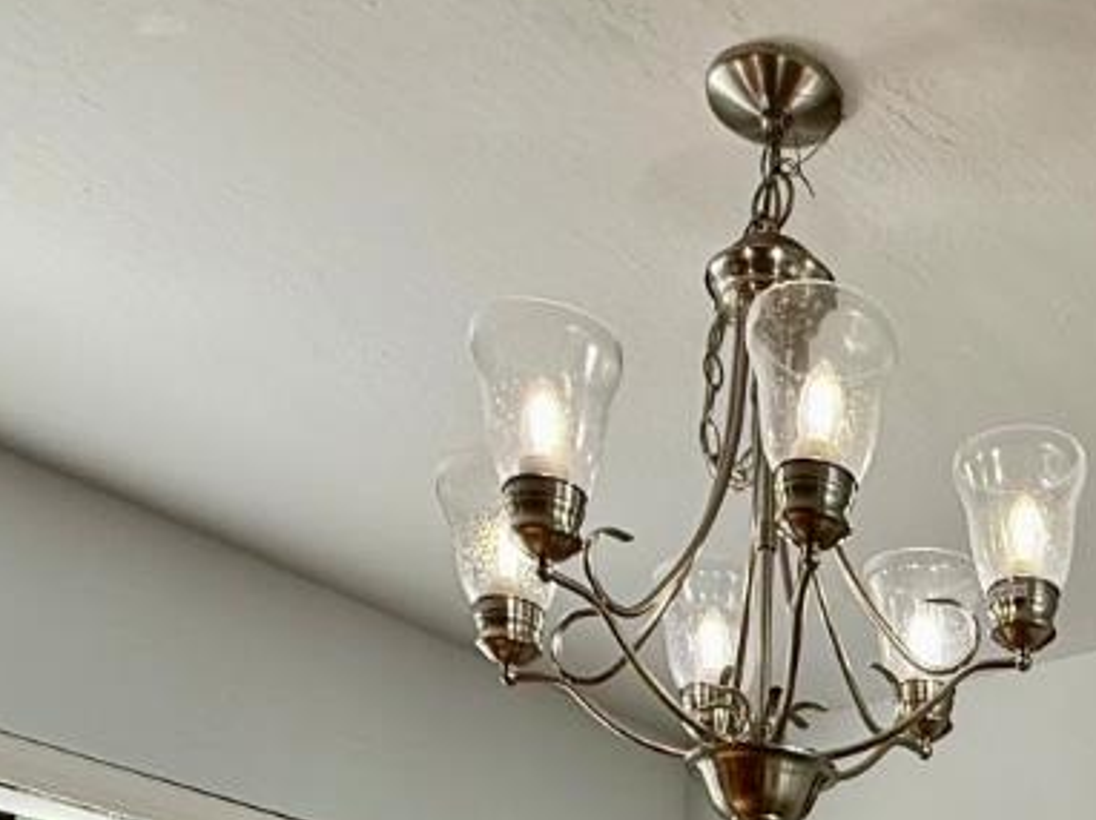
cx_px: 1064
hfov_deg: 32.5
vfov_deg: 20.4
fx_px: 1740
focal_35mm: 55
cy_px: 1403
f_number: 2.2
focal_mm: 2.22
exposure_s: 1/99
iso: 100
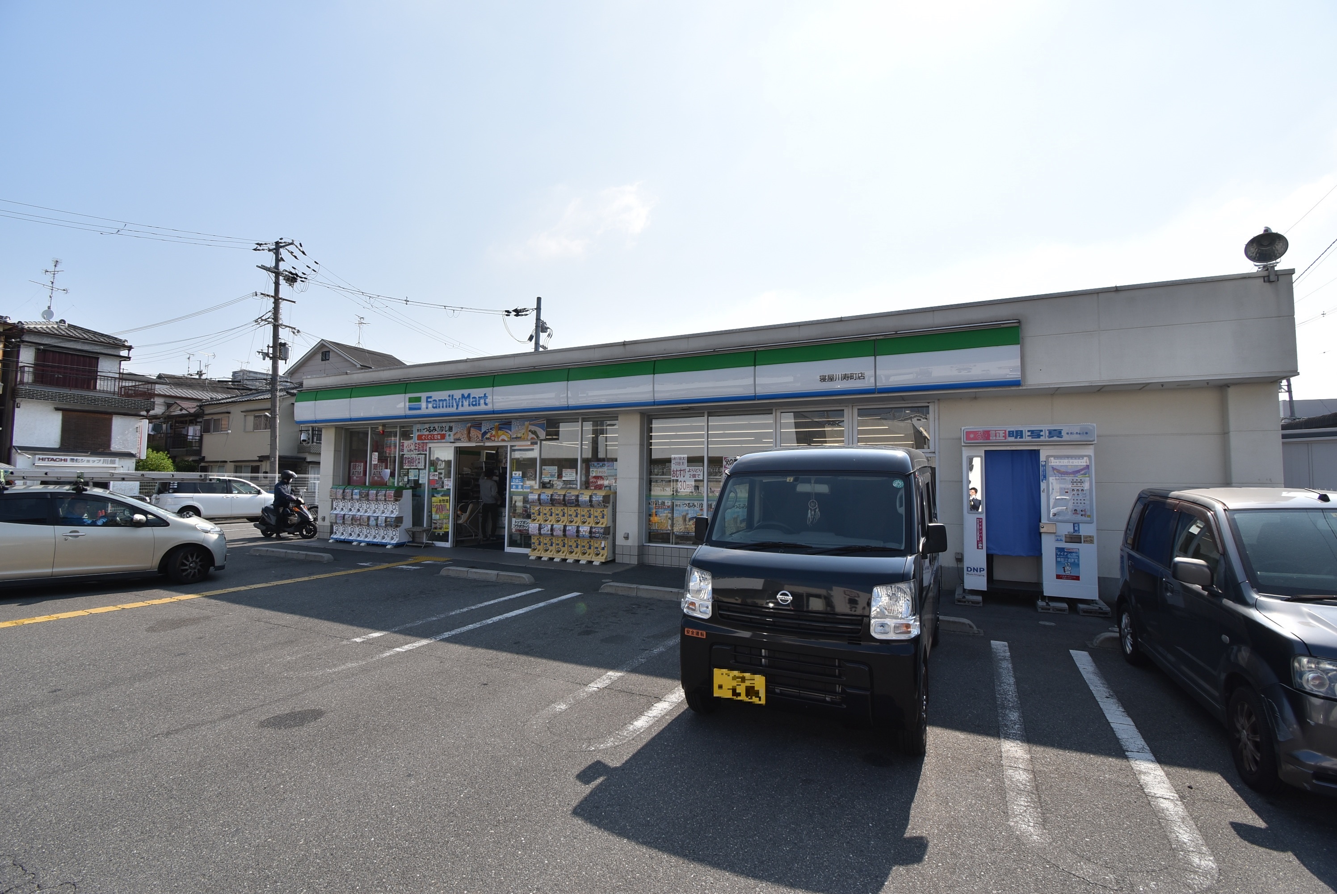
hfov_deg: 100.3
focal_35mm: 15
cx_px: 668
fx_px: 557
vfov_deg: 77.4
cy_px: 447
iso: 100
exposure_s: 1/320
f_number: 9
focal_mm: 10
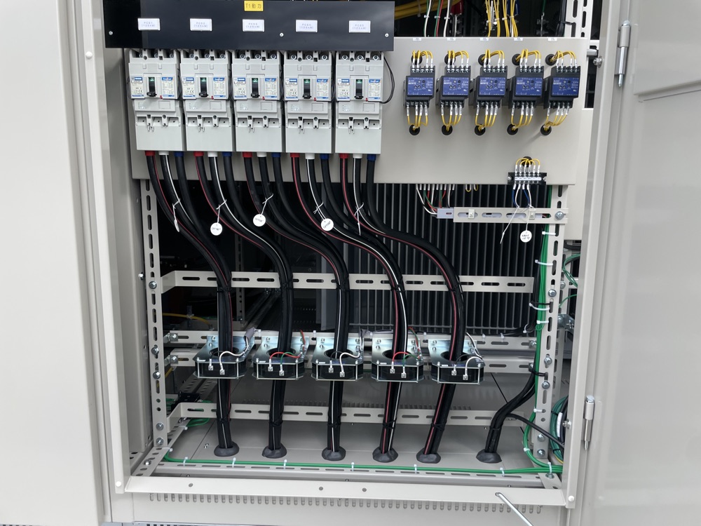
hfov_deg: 67.3
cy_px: 263
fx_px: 527
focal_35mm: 26
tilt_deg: -9.5
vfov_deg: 53.1
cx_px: 350
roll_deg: +0.4
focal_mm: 4.2
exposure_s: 1/1247
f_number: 1.6
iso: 32
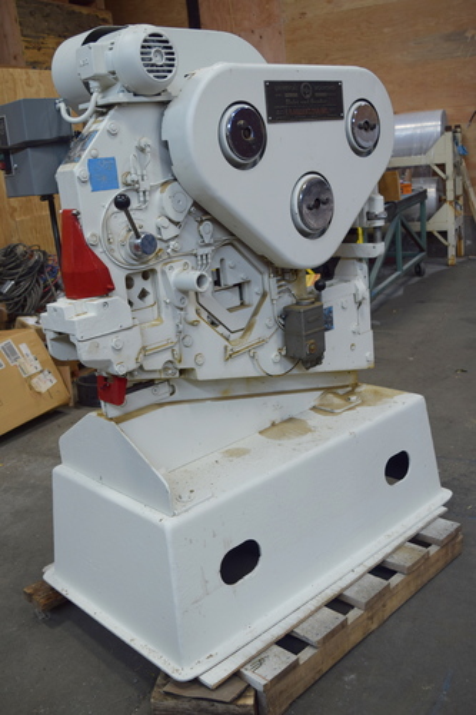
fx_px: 714
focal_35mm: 36
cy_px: 358
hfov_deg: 36.8
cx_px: 238
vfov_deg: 53.1
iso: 400
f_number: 4.5
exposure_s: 1/80
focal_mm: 24
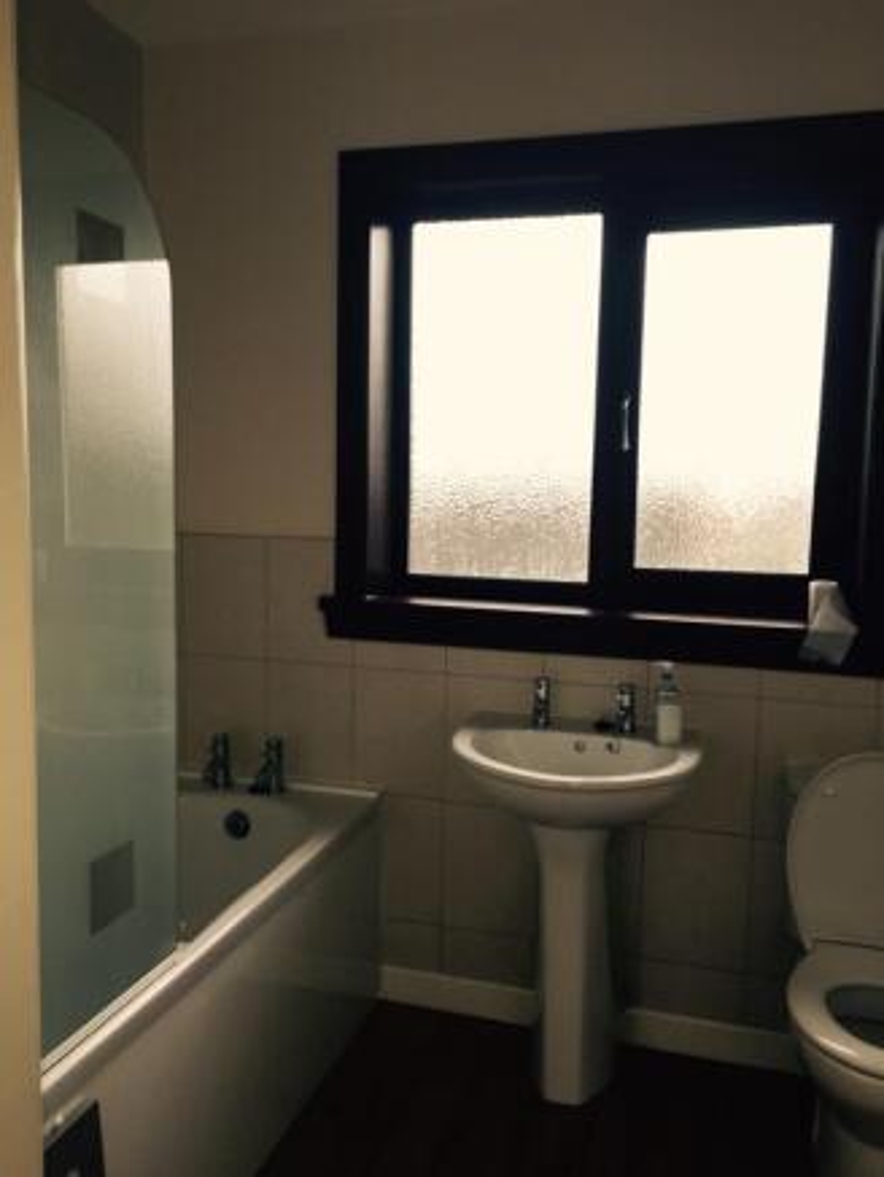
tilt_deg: -5.7
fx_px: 987
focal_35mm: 29
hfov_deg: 48.2
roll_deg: -0.6
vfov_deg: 61.6
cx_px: 442
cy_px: 588
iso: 32
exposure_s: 1/30
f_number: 2.2
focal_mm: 4.15
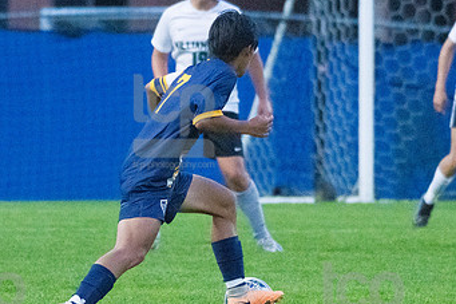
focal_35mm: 740
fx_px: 9368
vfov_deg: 1.9
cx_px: 174
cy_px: 122
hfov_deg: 2.8
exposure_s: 1/2000
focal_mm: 290
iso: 6400
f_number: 5.6
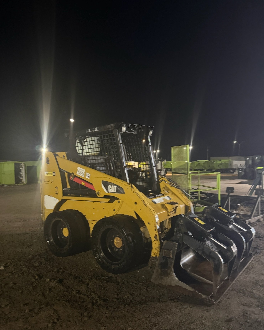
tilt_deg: -4.8
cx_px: 128
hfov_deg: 54.9
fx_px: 254
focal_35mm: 26
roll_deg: -0.6
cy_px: 179
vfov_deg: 65.9
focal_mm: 6.76
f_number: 1.78
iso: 1250
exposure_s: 1/30
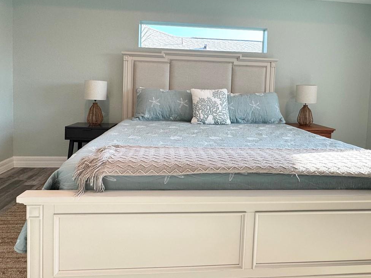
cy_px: 101
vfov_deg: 58.0
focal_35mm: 23
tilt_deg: -3.3
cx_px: 195
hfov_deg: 73.9
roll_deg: -2.1
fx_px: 246
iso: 80
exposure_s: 1/120
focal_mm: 2.22
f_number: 2.2
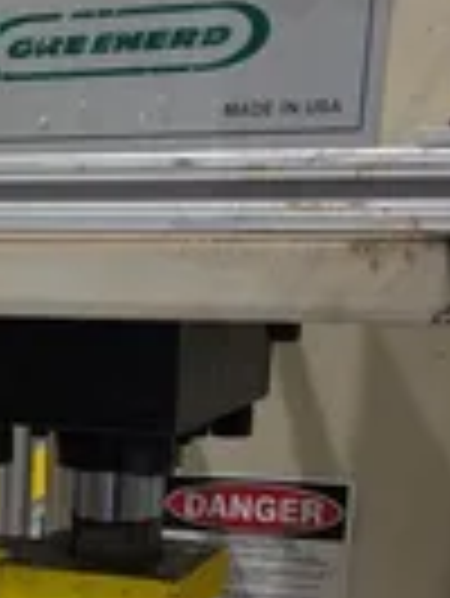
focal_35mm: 75
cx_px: -50
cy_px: 706
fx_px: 1298
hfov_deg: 18.9
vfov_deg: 23.8
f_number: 1.89
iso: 155
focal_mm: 5.43
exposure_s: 1/60
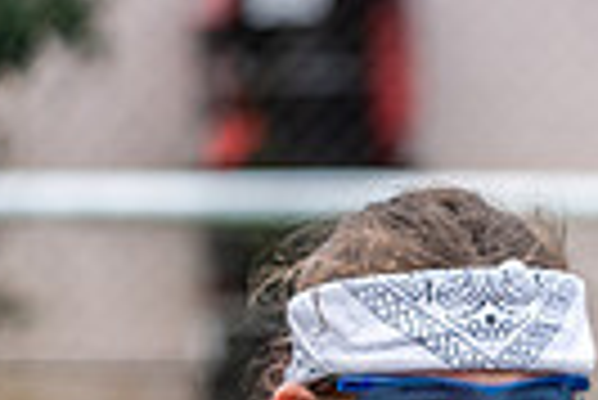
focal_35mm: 438
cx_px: 1040
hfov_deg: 4.7
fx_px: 7284
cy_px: 831
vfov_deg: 3.1
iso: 100
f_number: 2.8
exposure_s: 1/200
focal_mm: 96
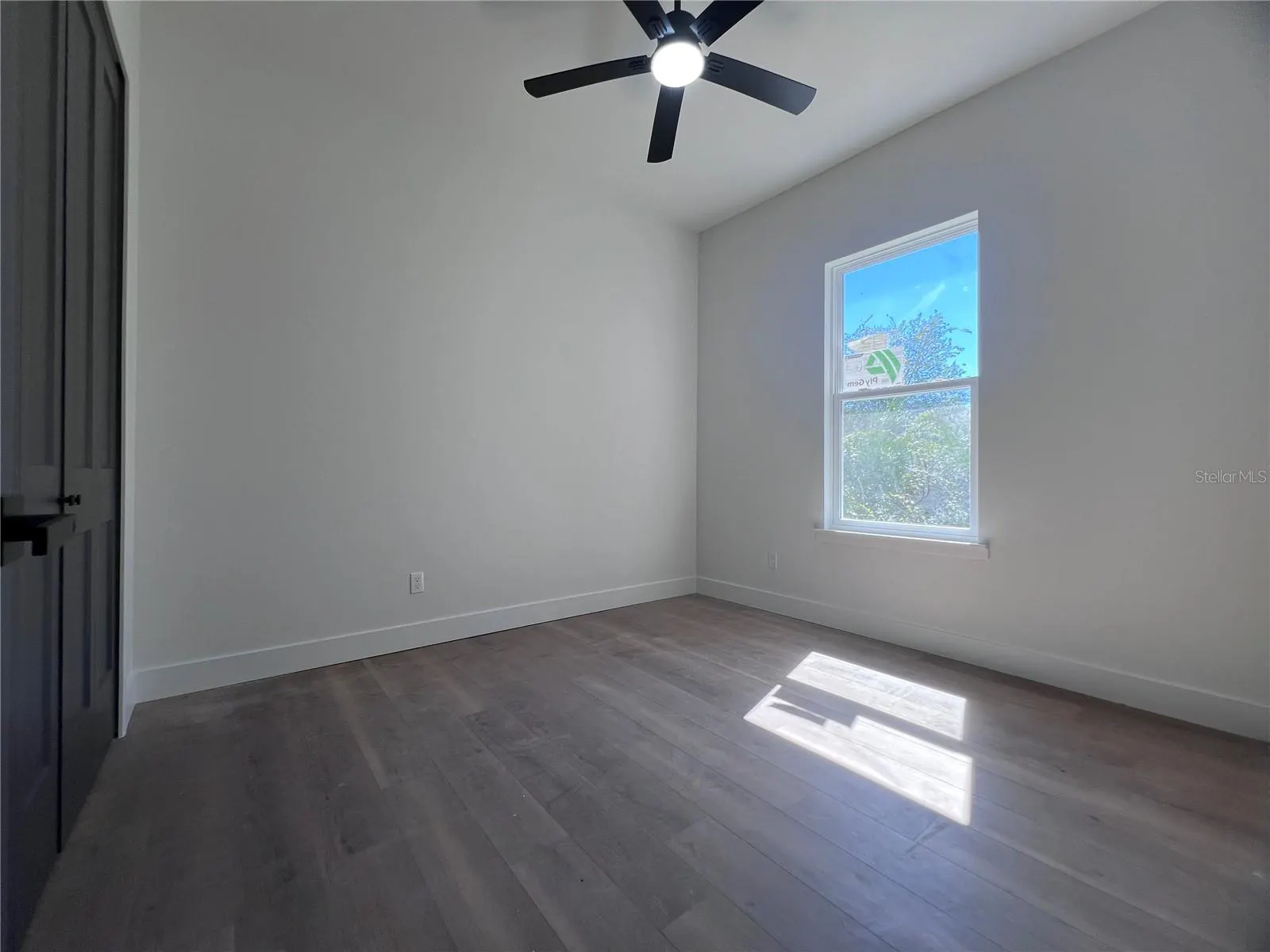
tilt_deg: -1.0
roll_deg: -0.7
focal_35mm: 13
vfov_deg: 89.9
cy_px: 476
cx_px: 635
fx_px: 477
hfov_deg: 106.2
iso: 32
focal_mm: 1.57
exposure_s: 1/146
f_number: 1.8
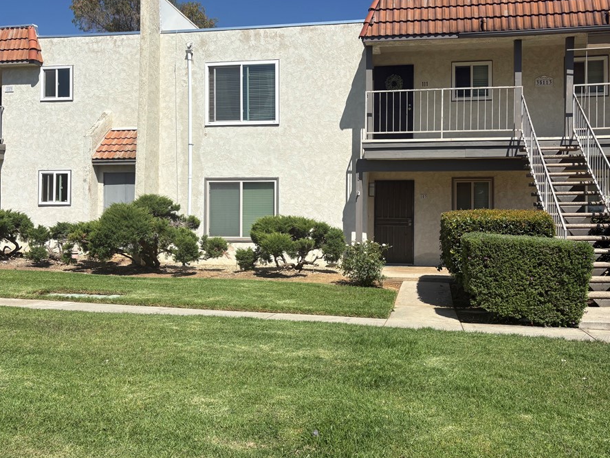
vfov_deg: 46.8
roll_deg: +0.3
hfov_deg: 59.8
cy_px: 210
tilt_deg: +1.4
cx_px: 336
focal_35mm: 30
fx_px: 529
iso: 50
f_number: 1.6
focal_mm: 5.96
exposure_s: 1/4950
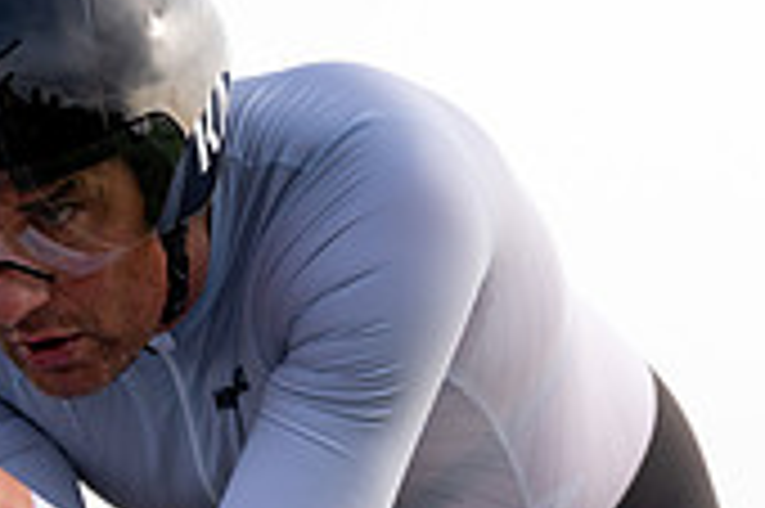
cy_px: 510
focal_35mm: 417
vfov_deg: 3.3
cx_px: 112
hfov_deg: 4.9
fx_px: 8853
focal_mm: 122
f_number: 3.2
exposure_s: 1/1000
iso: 100
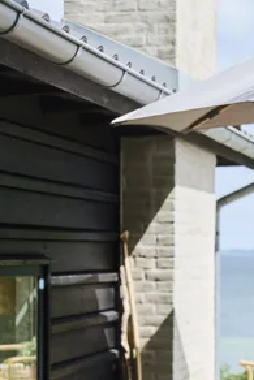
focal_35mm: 117
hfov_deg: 11.7
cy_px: 338
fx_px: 1237
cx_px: 216
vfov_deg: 17.2
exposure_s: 1/800
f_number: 2.8
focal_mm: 38
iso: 100
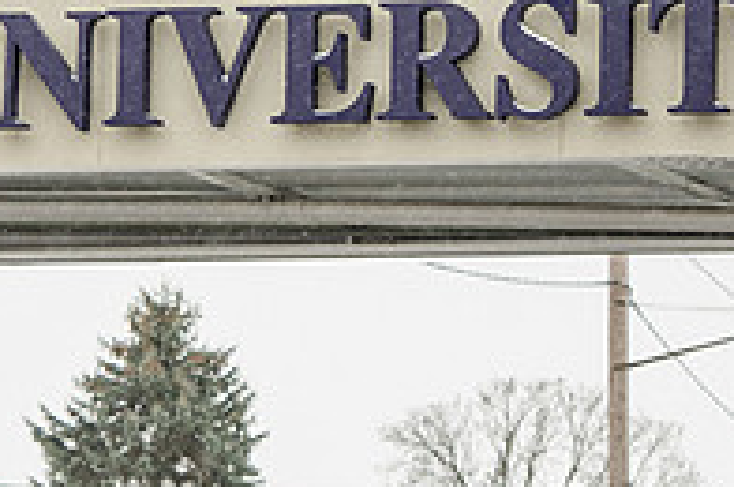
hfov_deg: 6.0
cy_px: 58
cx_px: 45
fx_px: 7002
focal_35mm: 344
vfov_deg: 4.0
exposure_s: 1/200
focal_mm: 116
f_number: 5
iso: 400
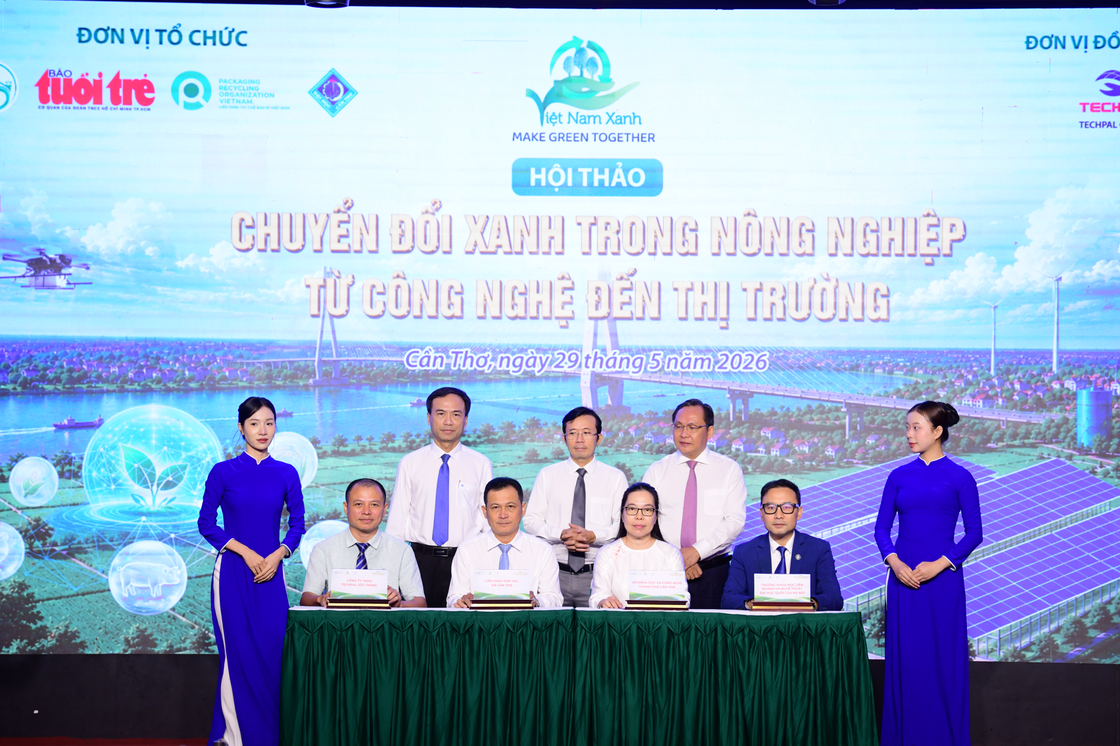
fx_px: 4199
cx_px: 580
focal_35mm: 135
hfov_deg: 15.2
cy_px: 403
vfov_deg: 10.2
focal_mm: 120
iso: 800
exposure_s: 1/200
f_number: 3.5
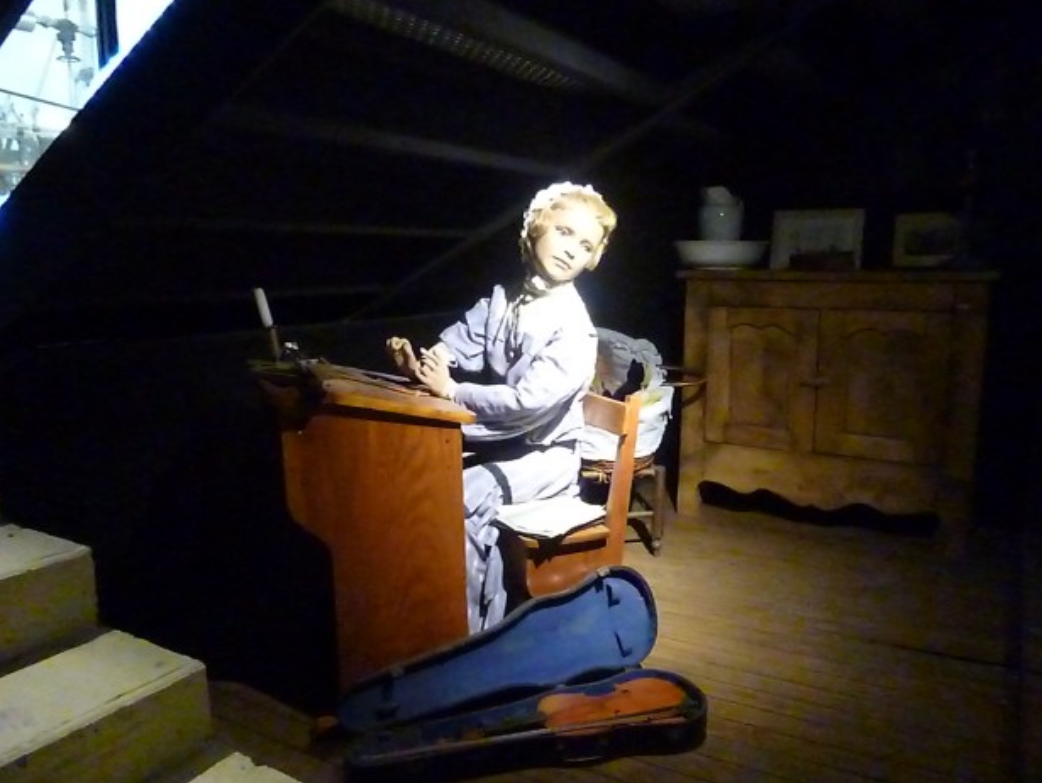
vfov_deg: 53.1
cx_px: 539
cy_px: 385
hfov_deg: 67.3
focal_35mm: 26
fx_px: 783
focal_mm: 4.5
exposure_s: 1/40
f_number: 3.1
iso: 3200
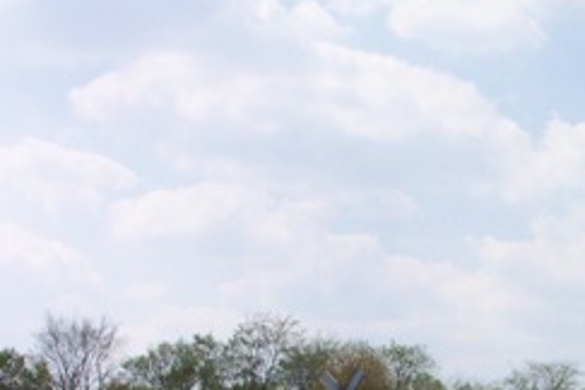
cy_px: 492
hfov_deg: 21.7
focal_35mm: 92
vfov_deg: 14.3
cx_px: 520
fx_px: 1495
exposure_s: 1/350
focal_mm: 7.5
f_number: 9.5
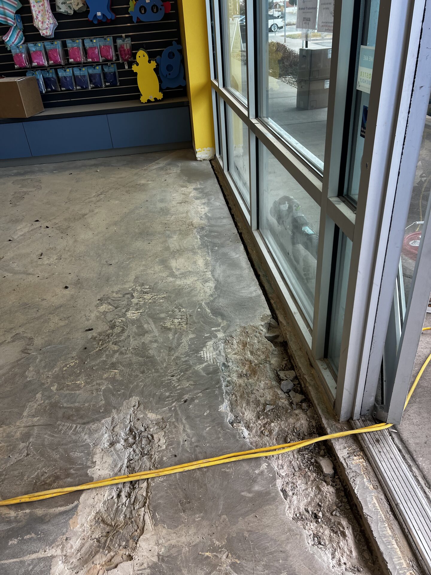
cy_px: 288
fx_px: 432
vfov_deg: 67.3
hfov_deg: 53.1
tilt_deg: -34.3
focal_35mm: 26
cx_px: 216
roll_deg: -1.2
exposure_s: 1/202
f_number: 1.5
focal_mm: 5.7
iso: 40
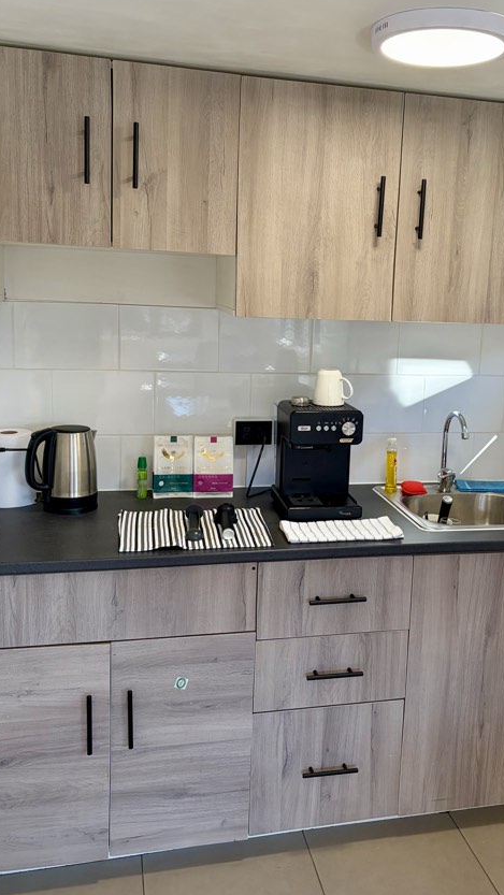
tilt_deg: -9.8
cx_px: 327
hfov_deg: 34.4
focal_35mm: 34
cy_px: 419
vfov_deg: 58.0
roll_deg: -2.3
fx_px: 807
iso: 125
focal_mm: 5.96
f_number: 1.6
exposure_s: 1/159
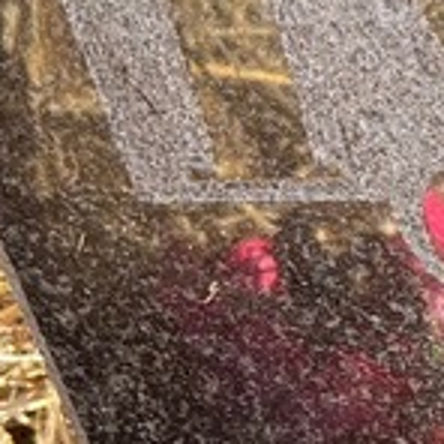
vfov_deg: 13.9
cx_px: 912
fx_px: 1799
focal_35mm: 124
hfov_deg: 12.3
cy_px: 408
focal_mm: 5.7
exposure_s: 1/138
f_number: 1.5
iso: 50
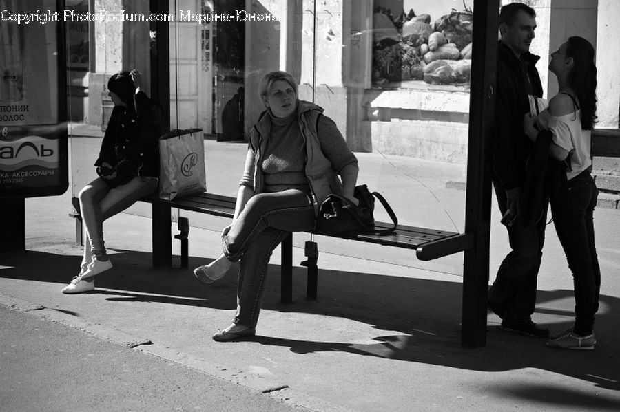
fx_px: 1291
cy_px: 206
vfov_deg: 18.2
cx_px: 310
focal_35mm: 75
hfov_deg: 27.0
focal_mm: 50
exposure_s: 1/1000
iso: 100
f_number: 2.8
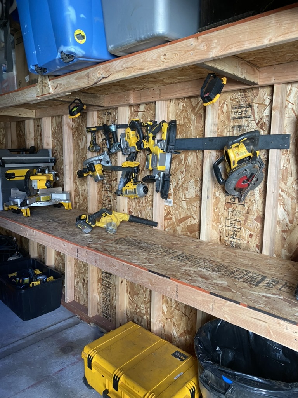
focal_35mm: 26
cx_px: 149
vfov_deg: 67.3
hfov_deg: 53.1
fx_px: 298
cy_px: 199
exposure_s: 1/60
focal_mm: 4.25
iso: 160
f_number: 1.8
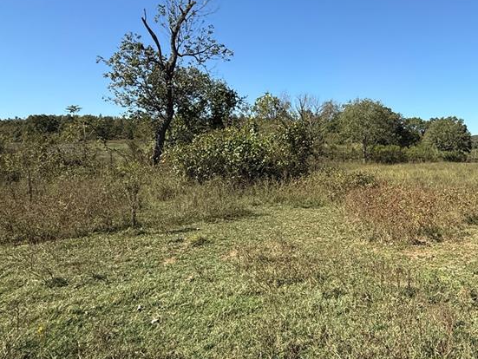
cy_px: 167
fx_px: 359
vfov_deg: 53.1
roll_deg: -0.5
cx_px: 332
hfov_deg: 64.8
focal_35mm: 26
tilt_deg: -1.8
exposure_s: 1/1572
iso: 50
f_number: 2.2
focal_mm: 2.22
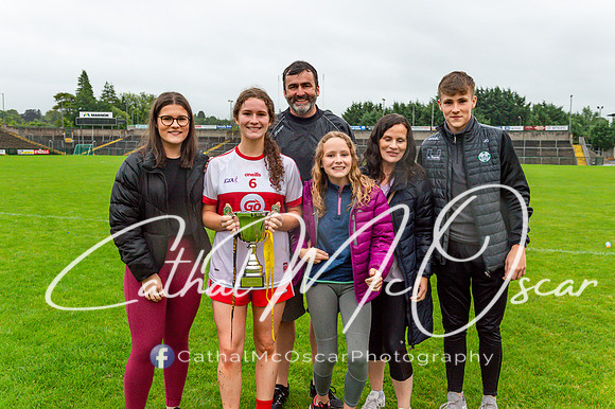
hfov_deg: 55.8
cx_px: 308
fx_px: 580
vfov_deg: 38.8
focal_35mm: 34
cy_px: 204
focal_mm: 34
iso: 1250
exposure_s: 1/100
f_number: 4.5
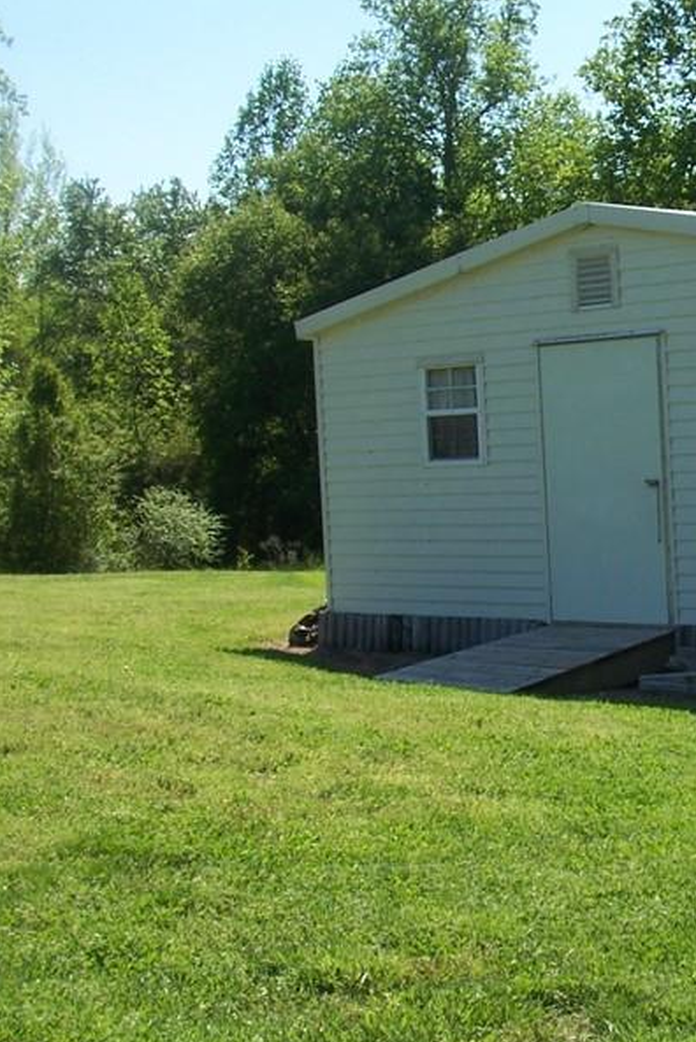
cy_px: 582
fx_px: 2027
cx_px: 810
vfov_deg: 28.8
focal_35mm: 70
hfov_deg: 18.6
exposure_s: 1/500
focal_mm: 6.4
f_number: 3.9
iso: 64
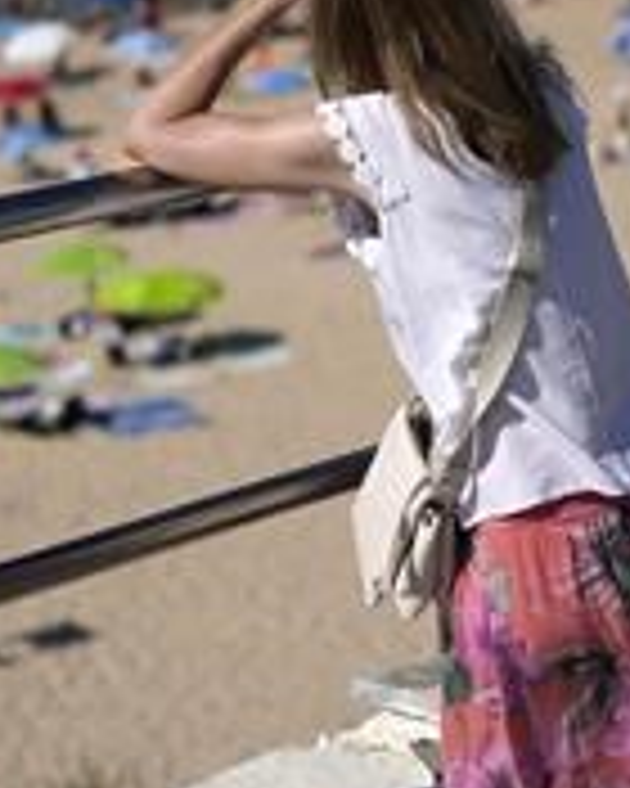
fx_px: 2843
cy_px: 290
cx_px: 333
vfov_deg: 15.7
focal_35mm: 122
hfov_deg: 12.6
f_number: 1.4
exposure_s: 1/32000
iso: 125
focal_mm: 35
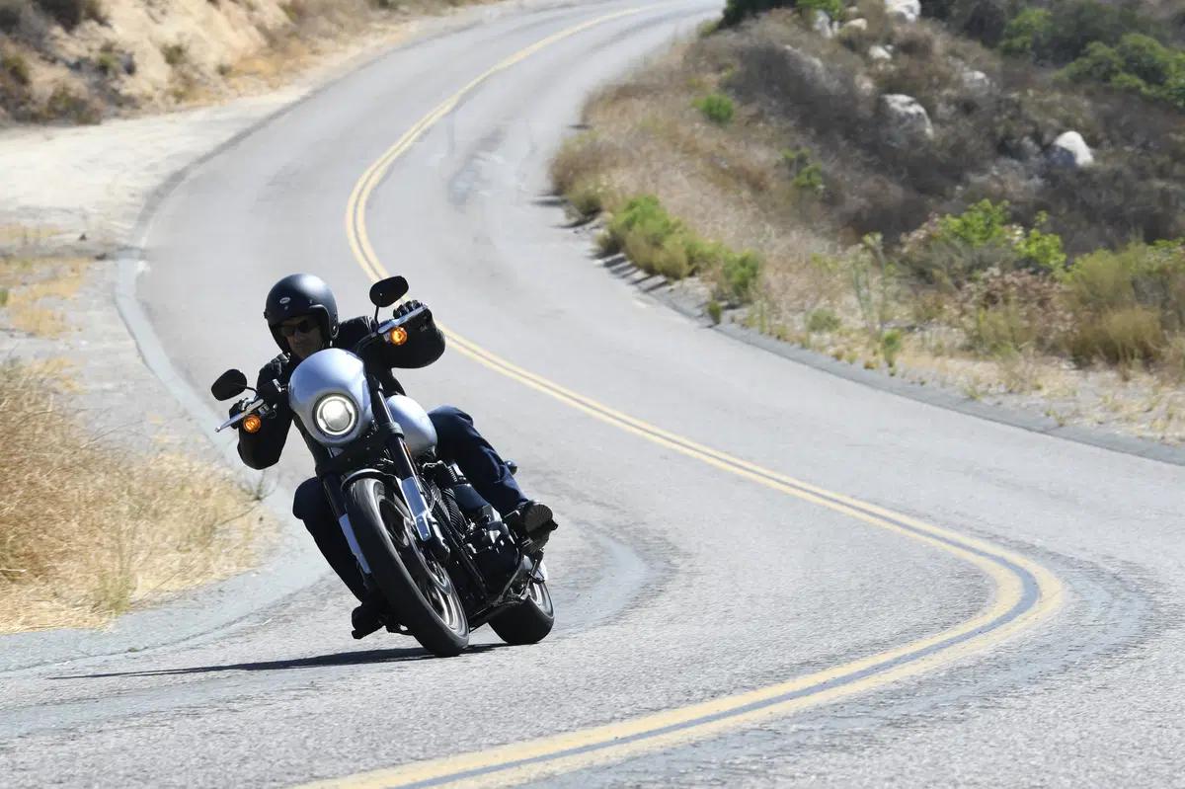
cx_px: 592
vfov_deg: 7.3
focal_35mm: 187
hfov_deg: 11.0
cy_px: 394
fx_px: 6153
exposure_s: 1/400
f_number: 7.1
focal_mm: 125
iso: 200
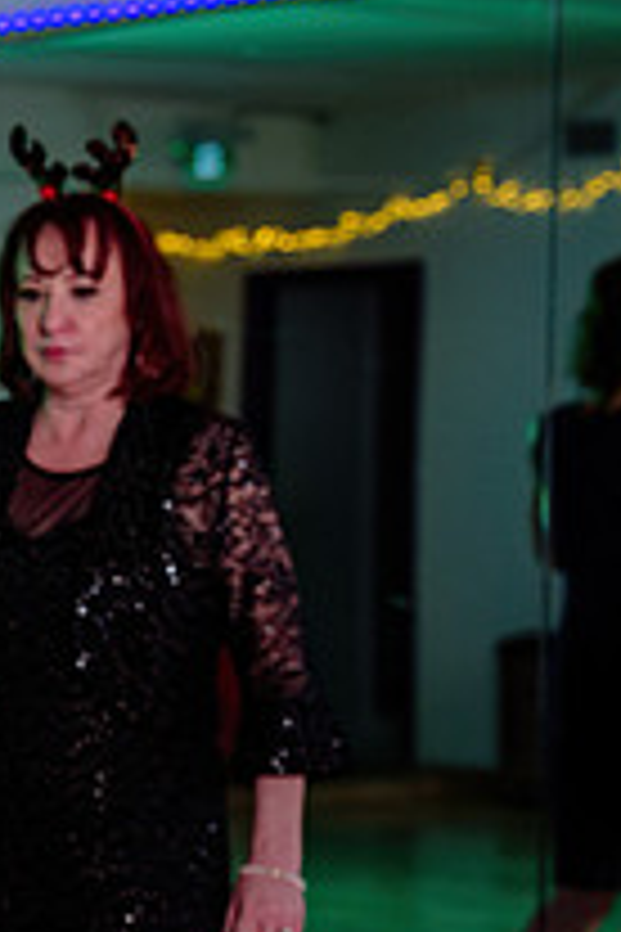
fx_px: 3855
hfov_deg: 8.6
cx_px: -724
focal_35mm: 149
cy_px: 619
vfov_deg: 13.8
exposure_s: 1/160
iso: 500
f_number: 2.8
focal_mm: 46
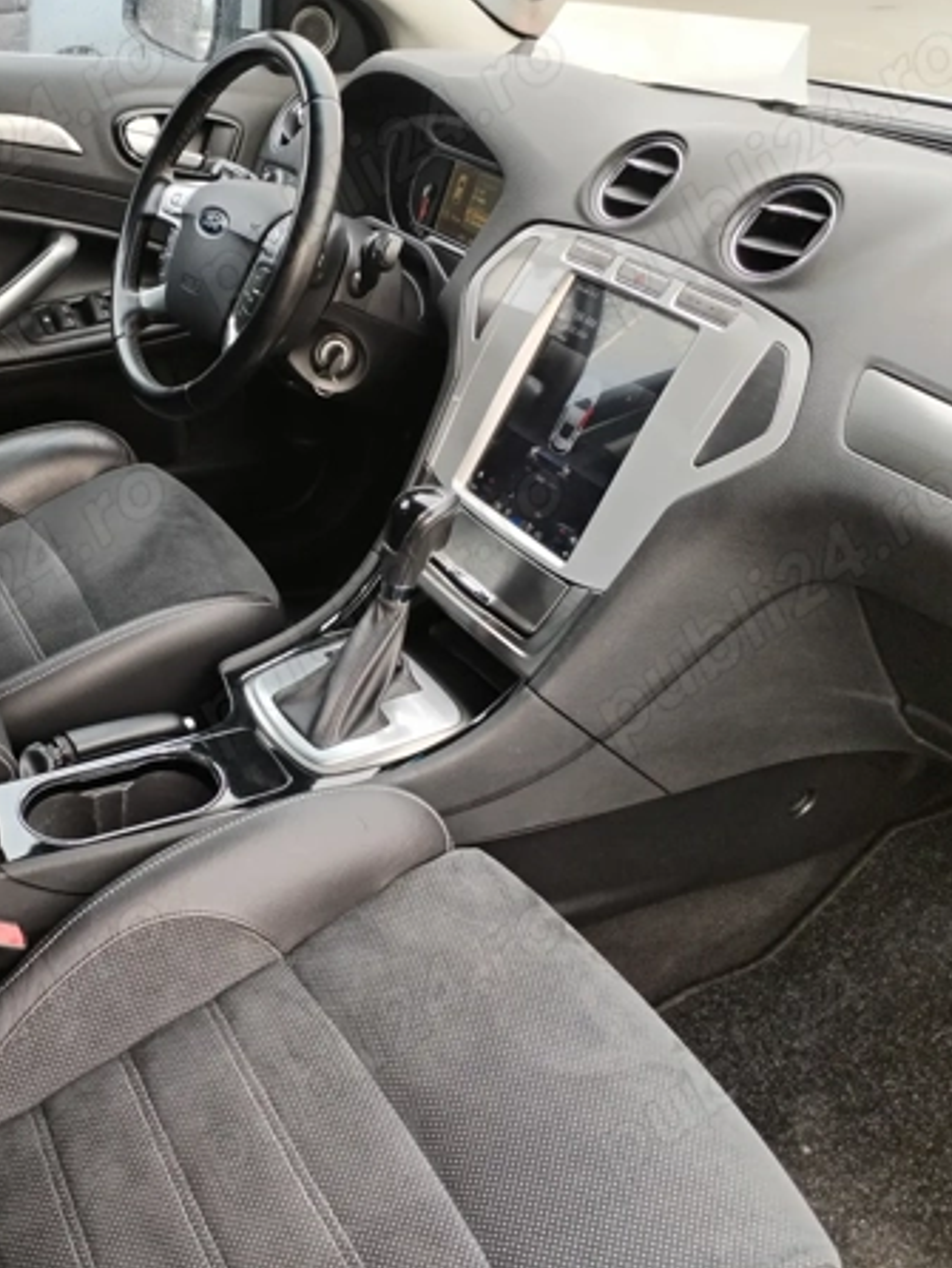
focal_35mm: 39
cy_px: 634
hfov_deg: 35.6
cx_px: 179
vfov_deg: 47.8
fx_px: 1429
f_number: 1.8
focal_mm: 4.75
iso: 150
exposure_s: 1/50
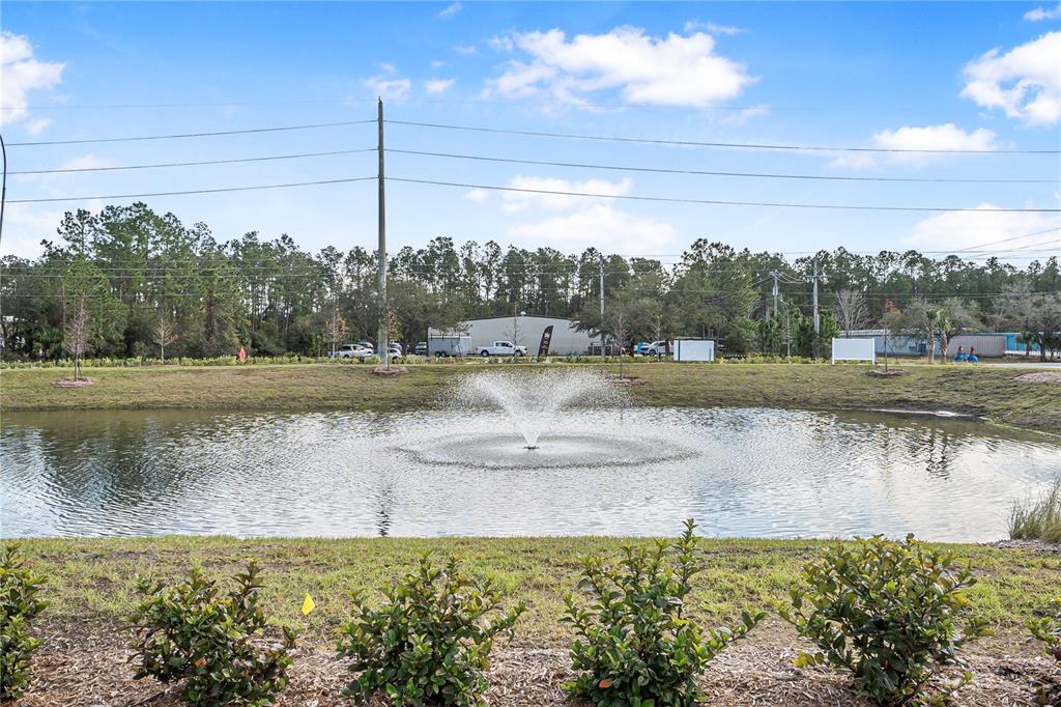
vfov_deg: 43.6
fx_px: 884
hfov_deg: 61.9
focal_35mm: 30
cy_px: 354
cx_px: 530
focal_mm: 20
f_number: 10
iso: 100
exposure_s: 1/160
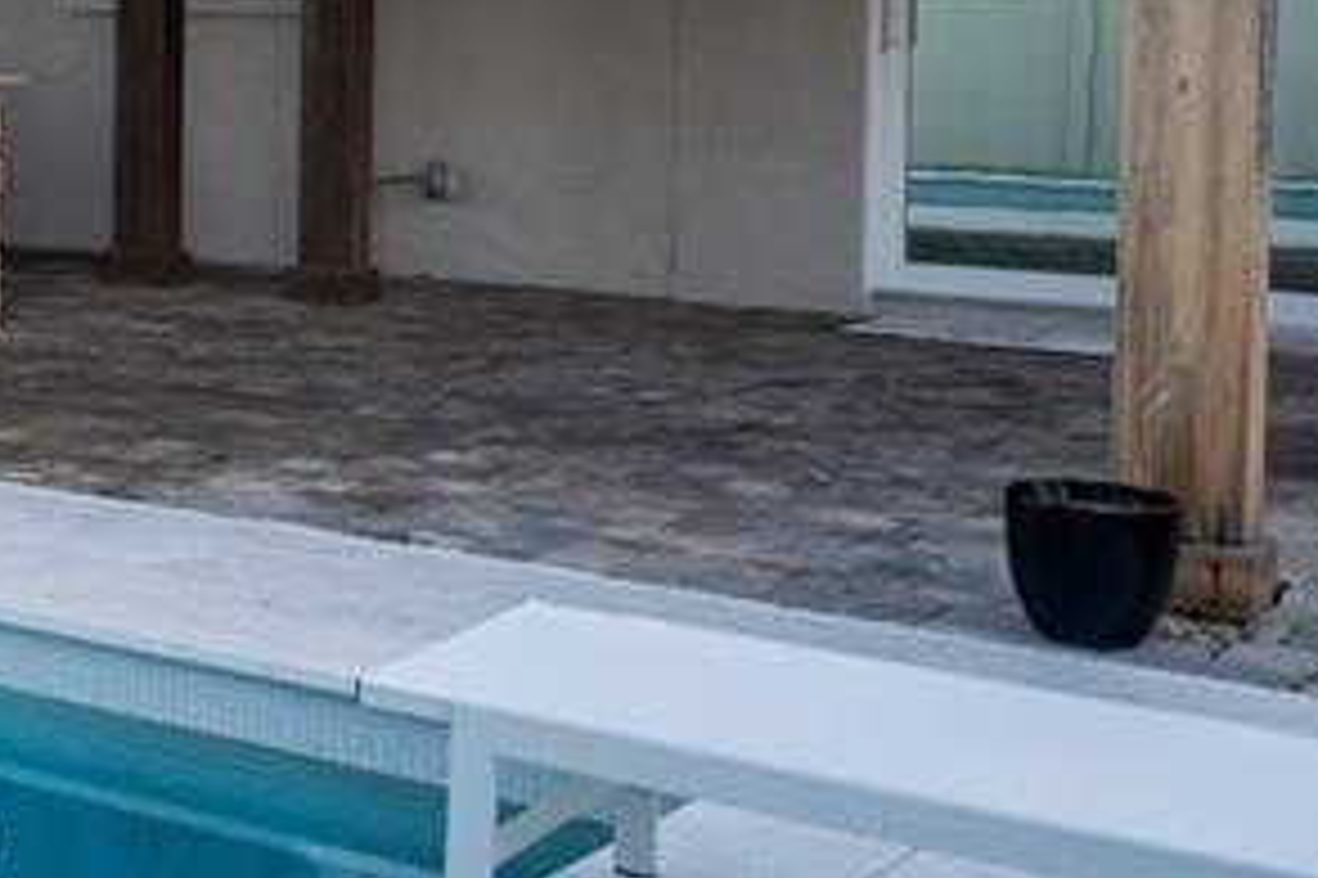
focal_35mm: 70
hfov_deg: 26.2
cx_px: -198
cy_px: 79
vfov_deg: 19.1
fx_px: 2561
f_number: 4
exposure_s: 1/30
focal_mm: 20
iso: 80
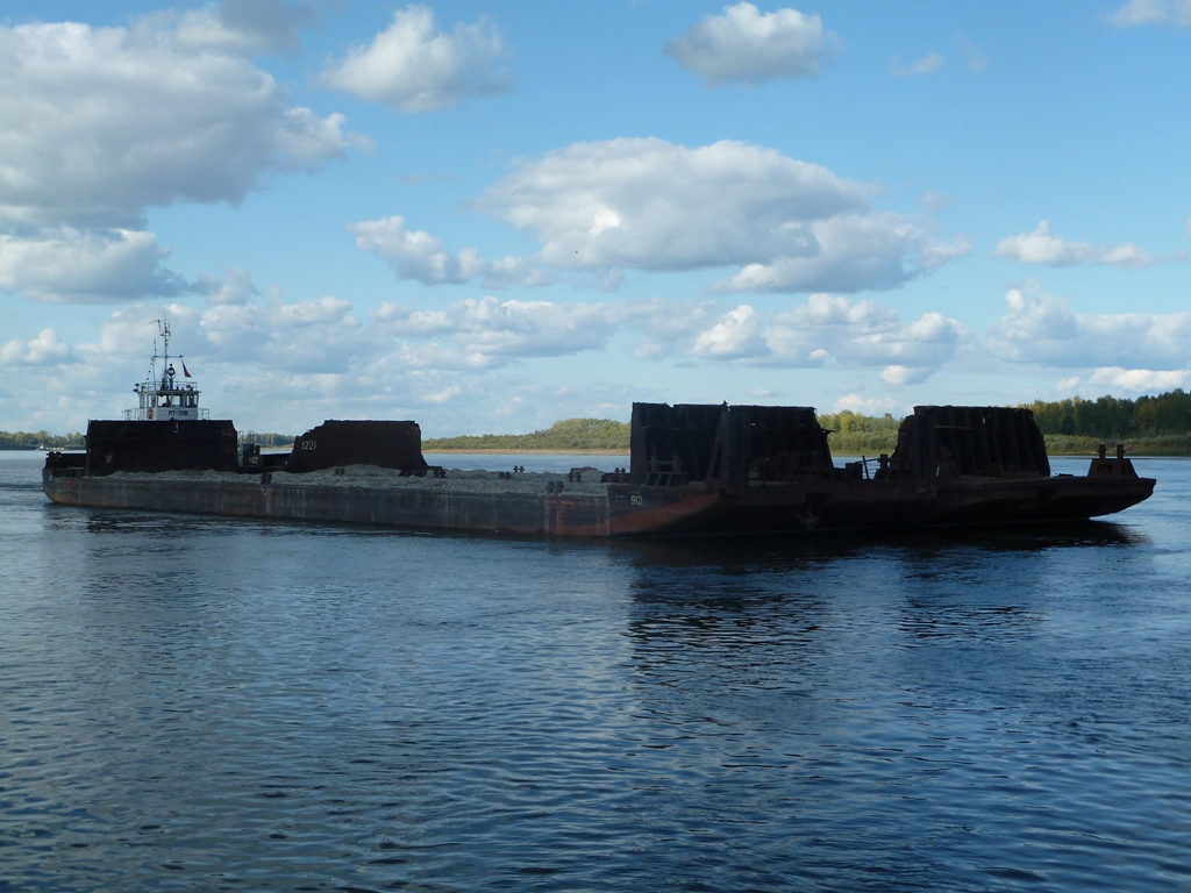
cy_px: 446
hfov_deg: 36.8
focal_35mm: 52
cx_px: 596
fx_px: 1789
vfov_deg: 28.0
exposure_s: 1/500
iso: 80
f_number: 5
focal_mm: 8.5
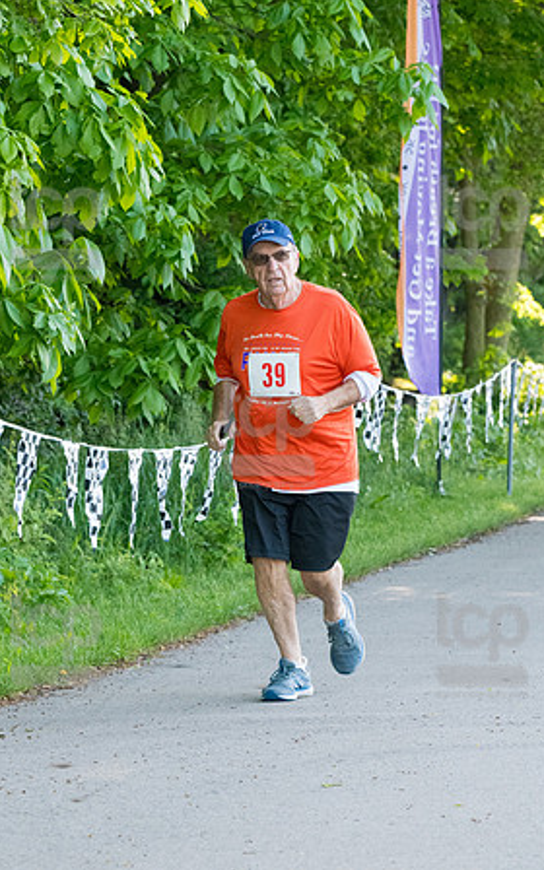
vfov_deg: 11.8
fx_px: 4222
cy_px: 435
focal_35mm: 178
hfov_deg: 7.4
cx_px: 269
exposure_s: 1/1250
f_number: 5.6
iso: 3200
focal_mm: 116
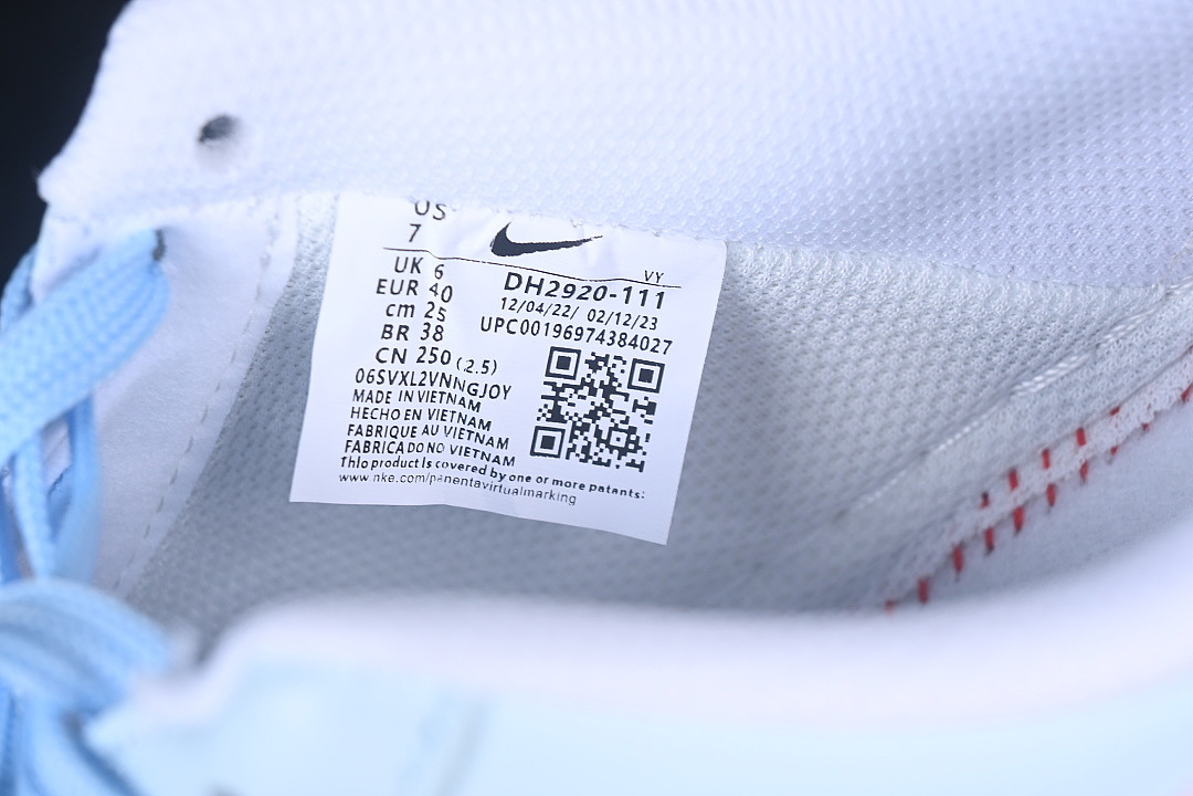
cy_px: 398
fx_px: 2485
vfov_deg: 18.2
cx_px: 596
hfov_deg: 27.0
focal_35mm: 75
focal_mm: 50
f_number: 7.1
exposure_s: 1/100
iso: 160
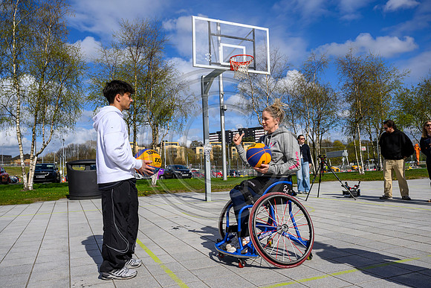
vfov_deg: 44.3
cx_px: 216
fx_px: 353
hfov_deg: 62.8
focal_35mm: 30
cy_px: 144
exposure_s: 1/5000
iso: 500
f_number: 5.6
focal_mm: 29.5
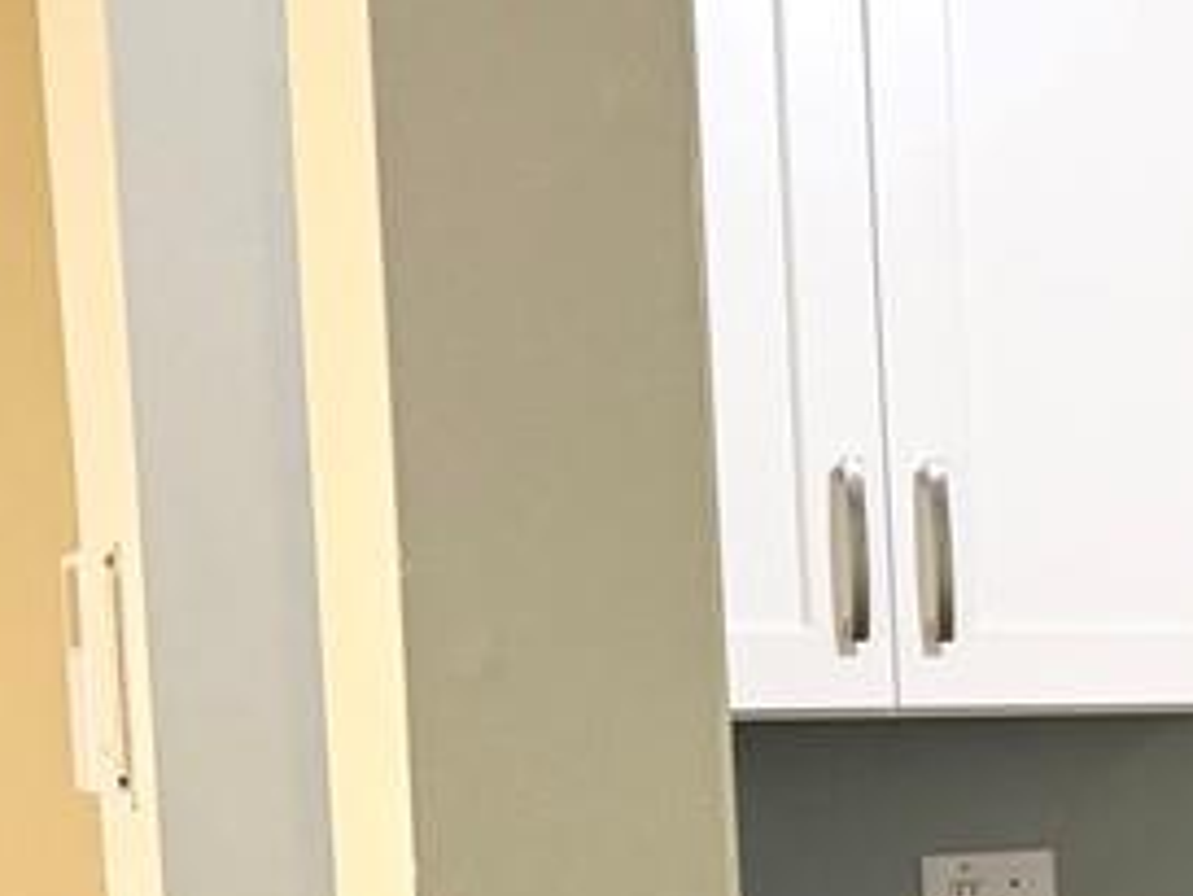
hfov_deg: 18.1
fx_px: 3103
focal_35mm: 90
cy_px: 892
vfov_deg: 16.1
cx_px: 2019
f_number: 1.78
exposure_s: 1/60
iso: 250
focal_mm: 6.76
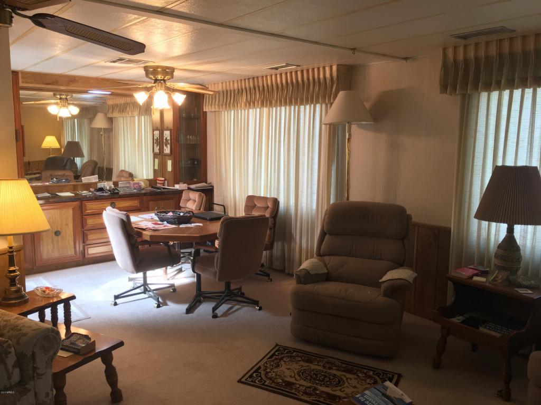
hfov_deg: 61.7
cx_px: 270
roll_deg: -1.3
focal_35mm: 29
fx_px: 453
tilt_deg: -6.7
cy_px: 202
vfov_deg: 48.2
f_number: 2.2
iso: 64
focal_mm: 4.15
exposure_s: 1/30
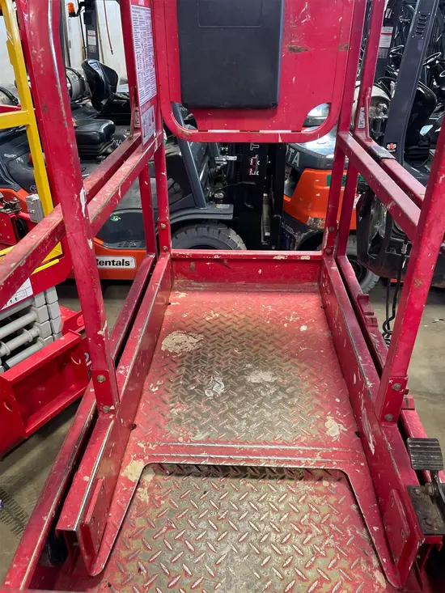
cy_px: 296
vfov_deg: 67.3
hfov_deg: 53.1
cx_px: 222
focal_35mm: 26
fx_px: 446
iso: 250
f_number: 1.6
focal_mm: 4.2
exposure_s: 1/60
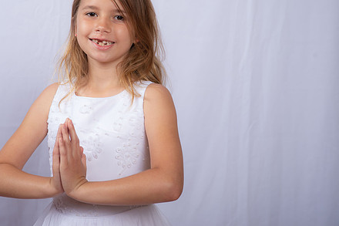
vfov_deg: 14.4
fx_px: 894
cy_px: 81
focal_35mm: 95
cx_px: 125
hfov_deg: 21.4
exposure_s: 1/160
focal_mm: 72
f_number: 7.1
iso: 250
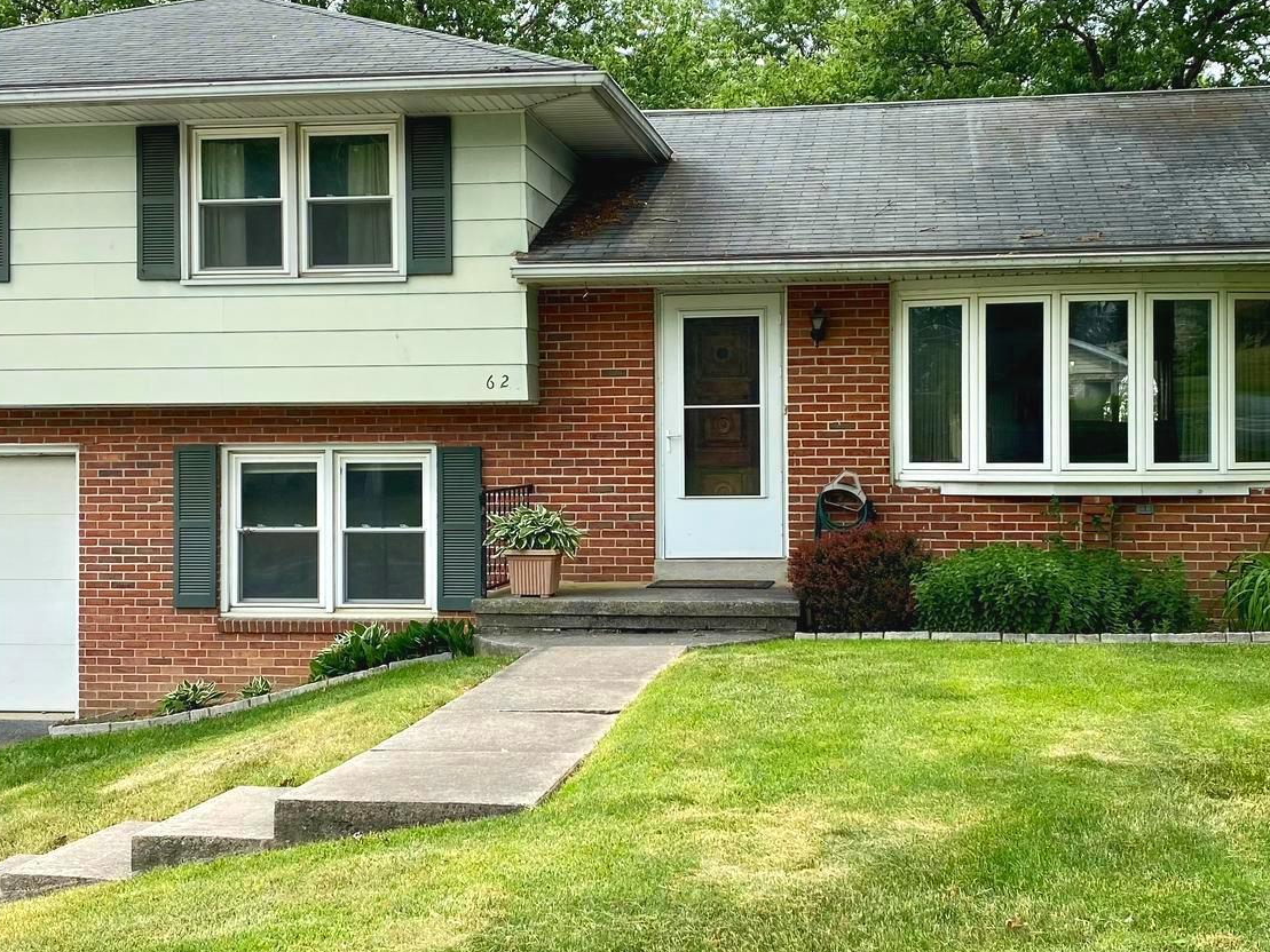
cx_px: 629
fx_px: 1761
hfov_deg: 39.7
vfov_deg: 30.3
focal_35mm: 48
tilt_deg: +0.9
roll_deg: +0.2
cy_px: 455
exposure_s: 1/1377
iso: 32
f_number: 1.8
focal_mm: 4.25
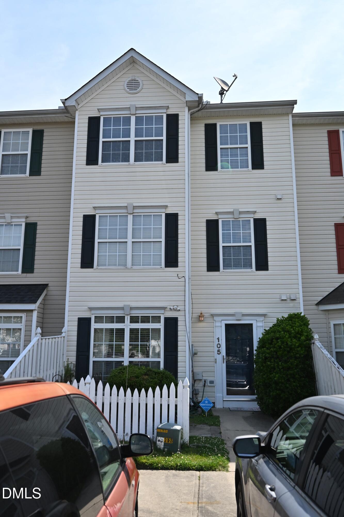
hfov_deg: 43.6
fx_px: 430
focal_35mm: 30
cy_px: 258
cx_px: 172
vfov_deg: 61.9
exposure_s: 1/16000
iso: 1600
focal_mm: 30
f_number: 4
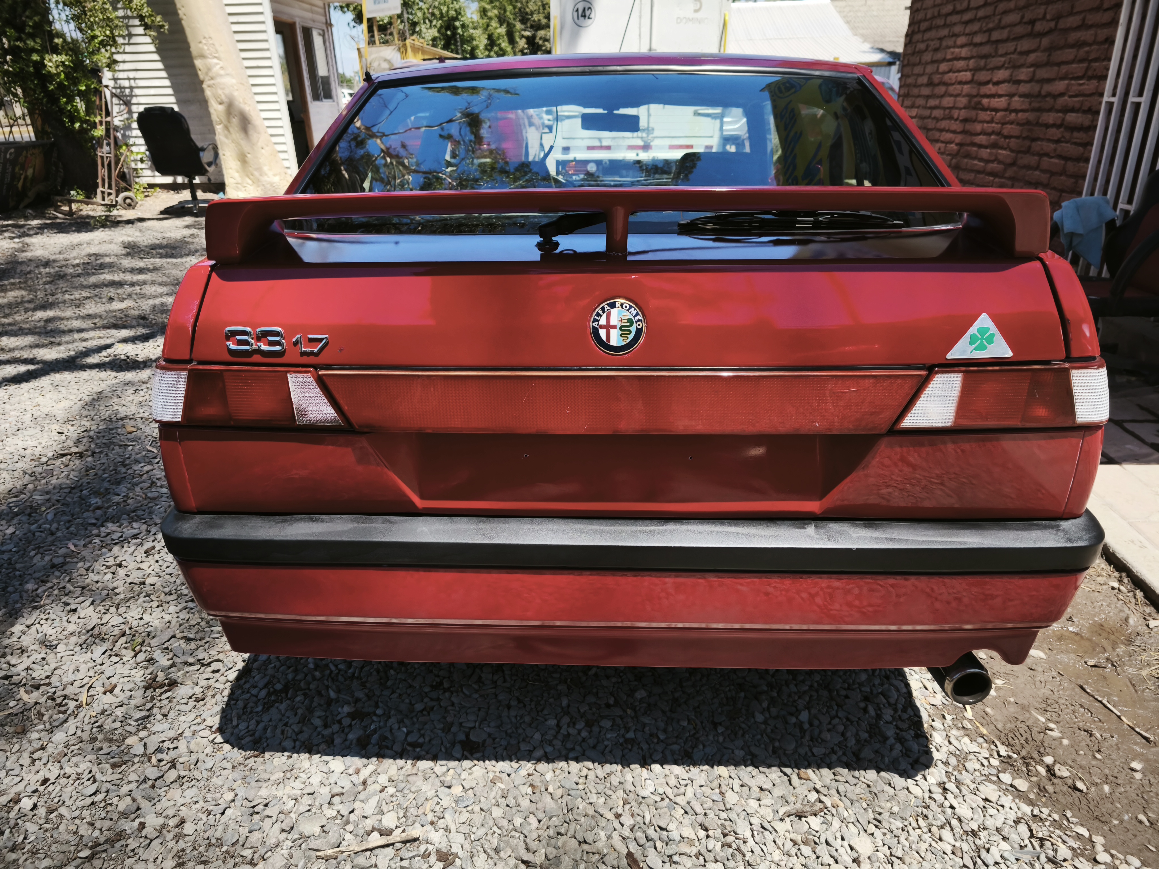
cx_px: 580
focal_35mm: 23
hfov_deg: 73.9
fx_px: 770
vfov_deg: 58.9
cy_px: 434
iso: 80
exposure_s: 1/1224
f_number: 1.7
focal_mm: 5.35
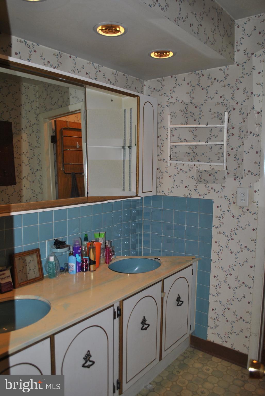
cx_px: 132
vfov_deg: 67.3
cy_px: 198
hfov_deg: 48.0
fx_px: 297
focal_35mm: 27
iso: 200
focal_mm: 18
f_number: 3.5
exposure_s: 1/60
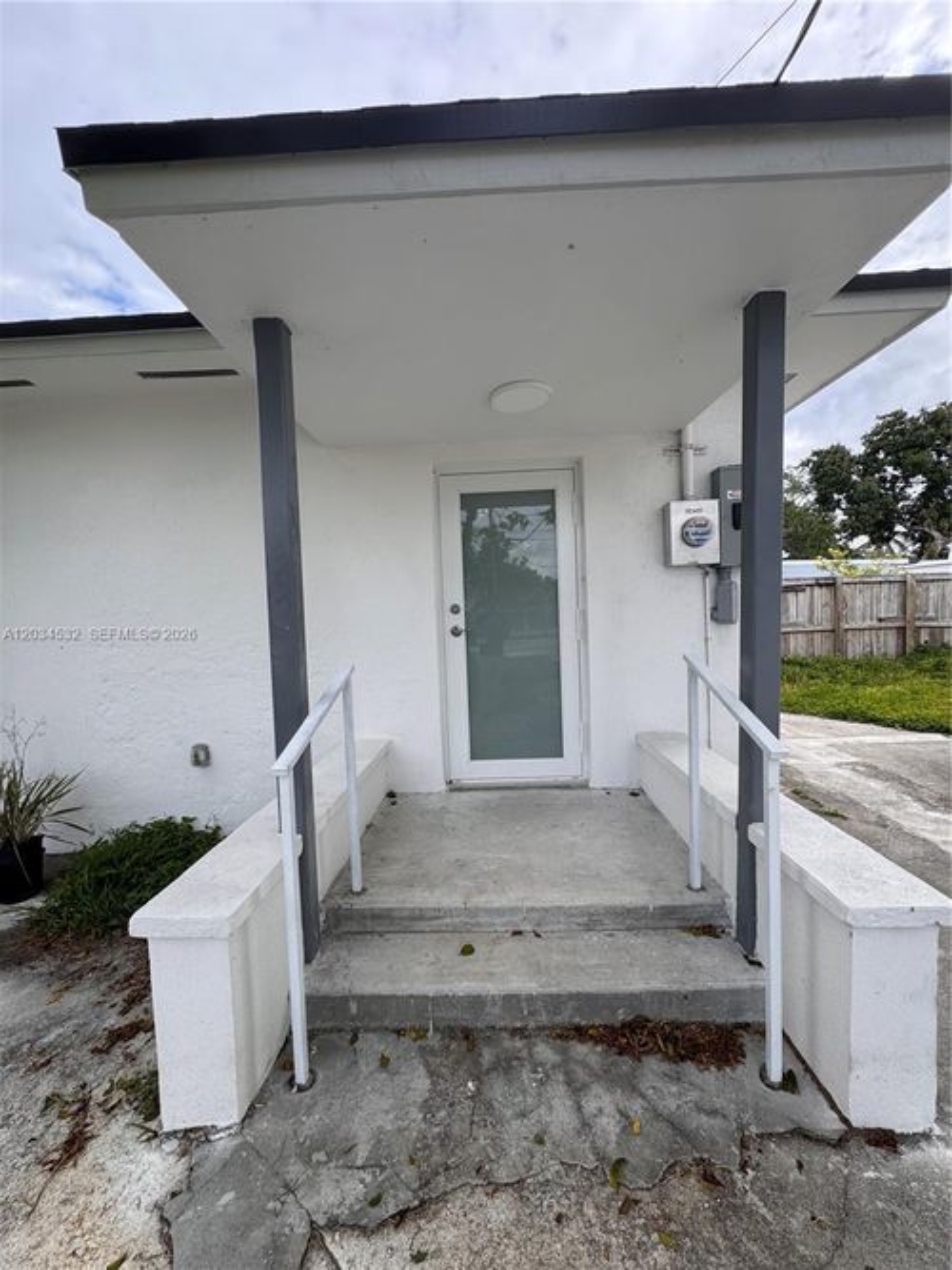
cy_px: 635
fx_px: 514
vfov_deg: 102.1
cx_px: 476
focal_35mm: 14
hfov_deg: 85.7
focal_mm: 2.22
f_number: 2.2
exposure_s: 1/416
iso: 40
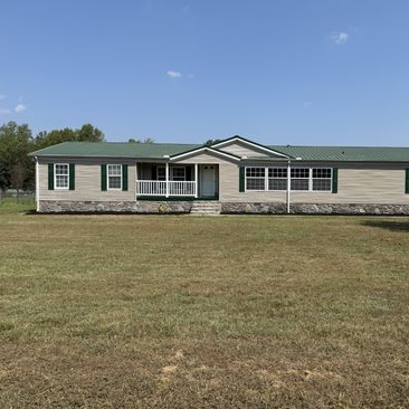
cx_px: 260
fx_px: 388
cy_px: 201
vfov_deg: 55.6
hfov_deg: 54.9
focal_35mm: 29
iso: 80
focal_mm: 6.76
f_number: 1.78
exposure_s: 1/5714
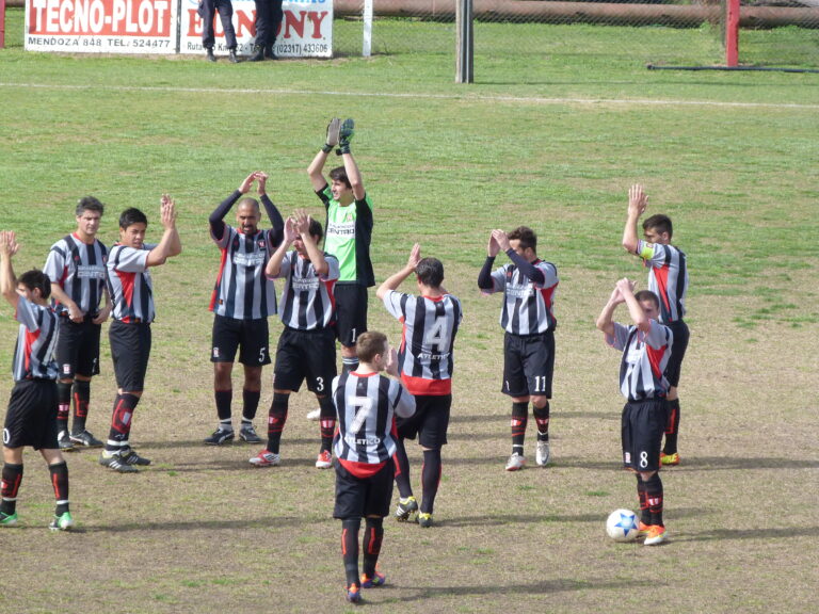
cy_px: 307
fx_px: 7027
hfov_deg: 6.7
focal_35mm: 297
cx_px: 410
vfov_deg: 5.0
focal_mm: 53.5
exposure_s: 1/500
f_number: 4
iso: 160
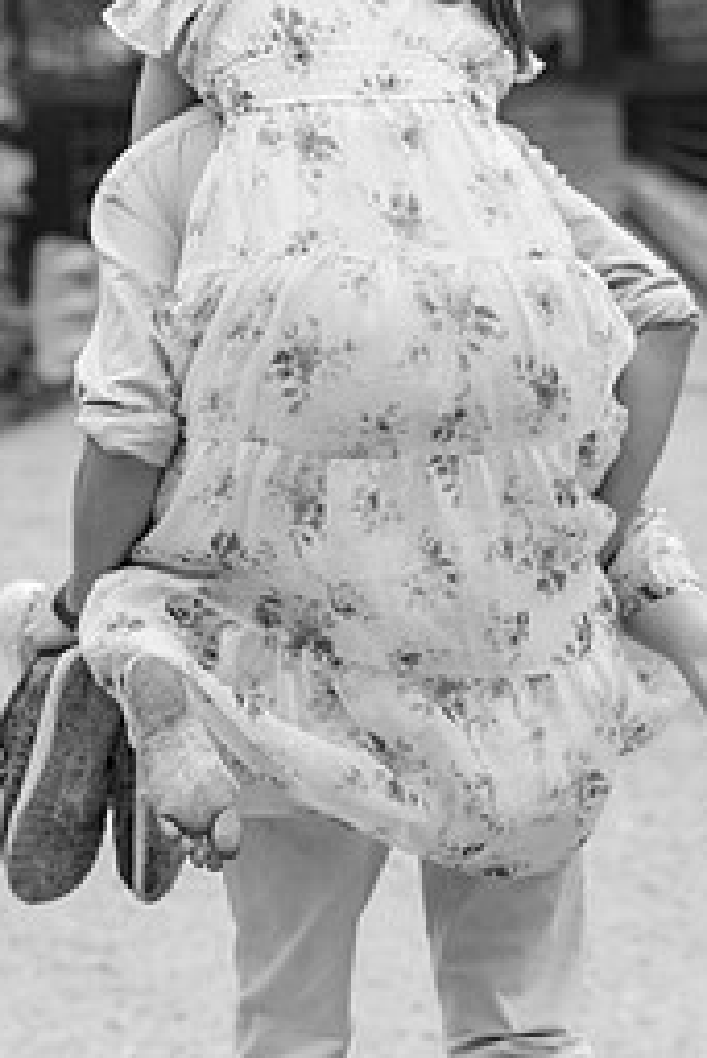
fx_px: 3618
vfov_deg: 16.6
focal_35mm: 123
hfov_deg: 11.1
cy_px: 533
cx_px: 558
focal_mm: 70
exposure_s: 1/200
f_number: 3.5
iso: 1600
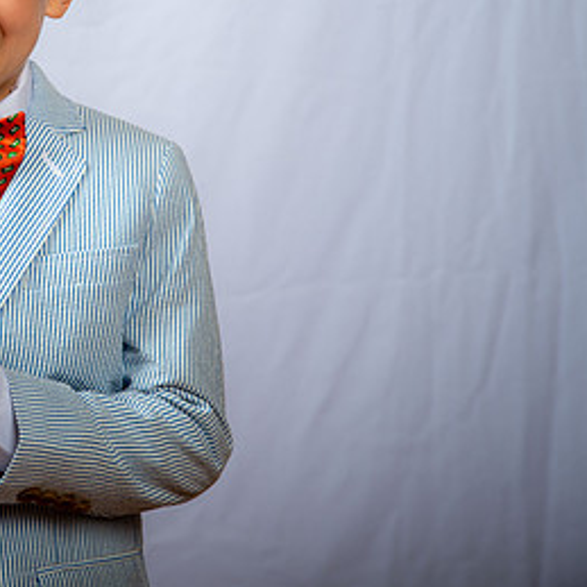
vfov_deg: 12.7
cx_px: -54
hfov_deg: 12.5
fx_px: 2628
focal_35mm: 137
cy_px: 163
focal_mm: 72
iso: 250
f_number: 6.3
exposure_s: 1/200
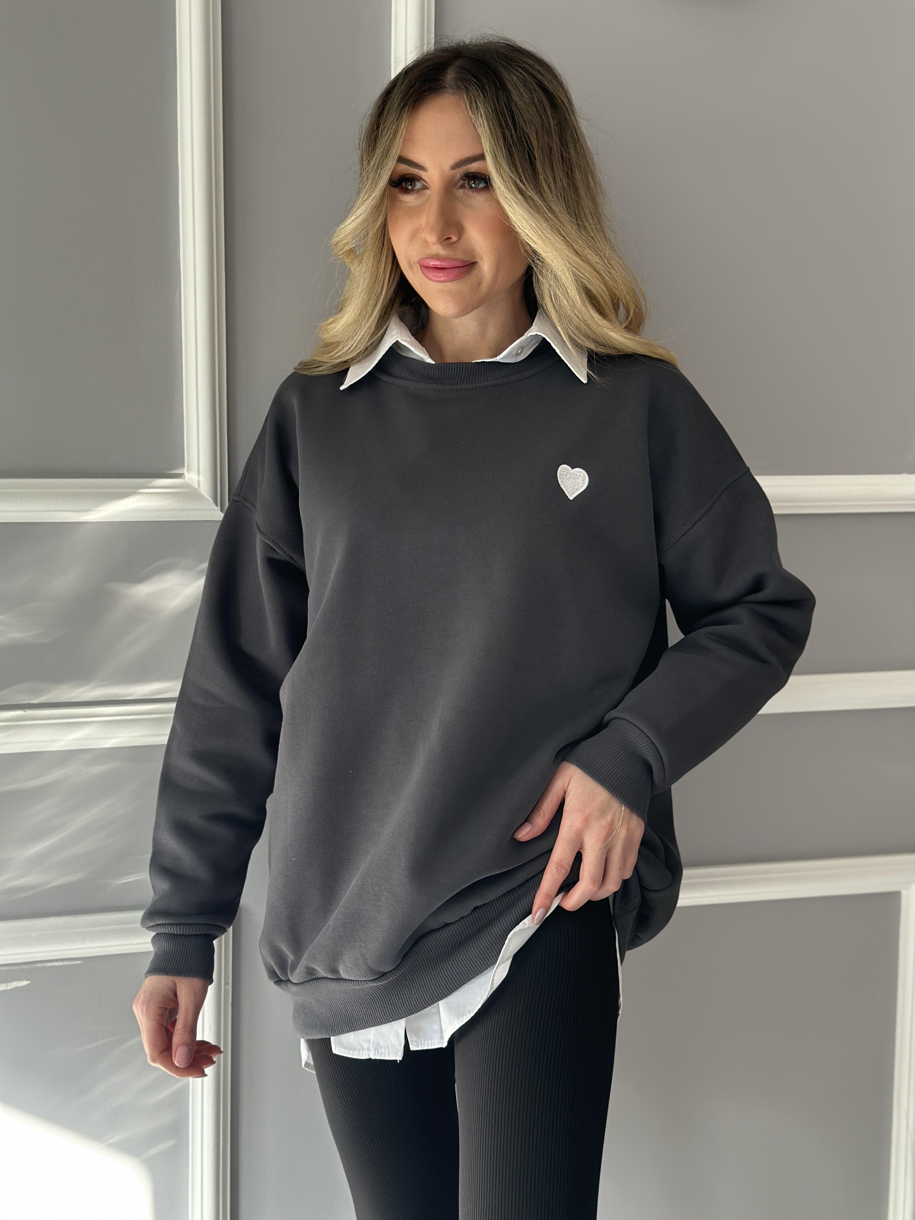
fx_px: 1692
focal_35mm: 48
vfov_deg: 39.7
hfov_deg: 30.3
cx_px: 458
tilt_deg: -7.6
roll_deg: -0.8
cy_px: 610
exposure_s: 1/67
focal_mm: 6.86
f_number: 1.78
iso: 125
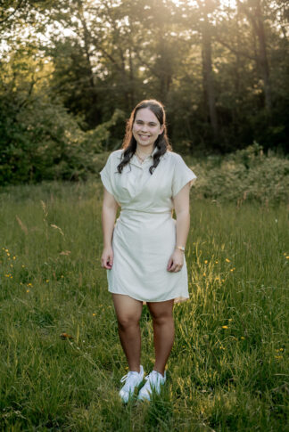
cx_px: 144
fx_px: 601
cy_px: 216
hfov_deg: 27.0
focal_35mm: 50
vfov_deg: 39.6
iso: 250
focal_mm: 50
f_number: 2.5
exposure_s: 1/800
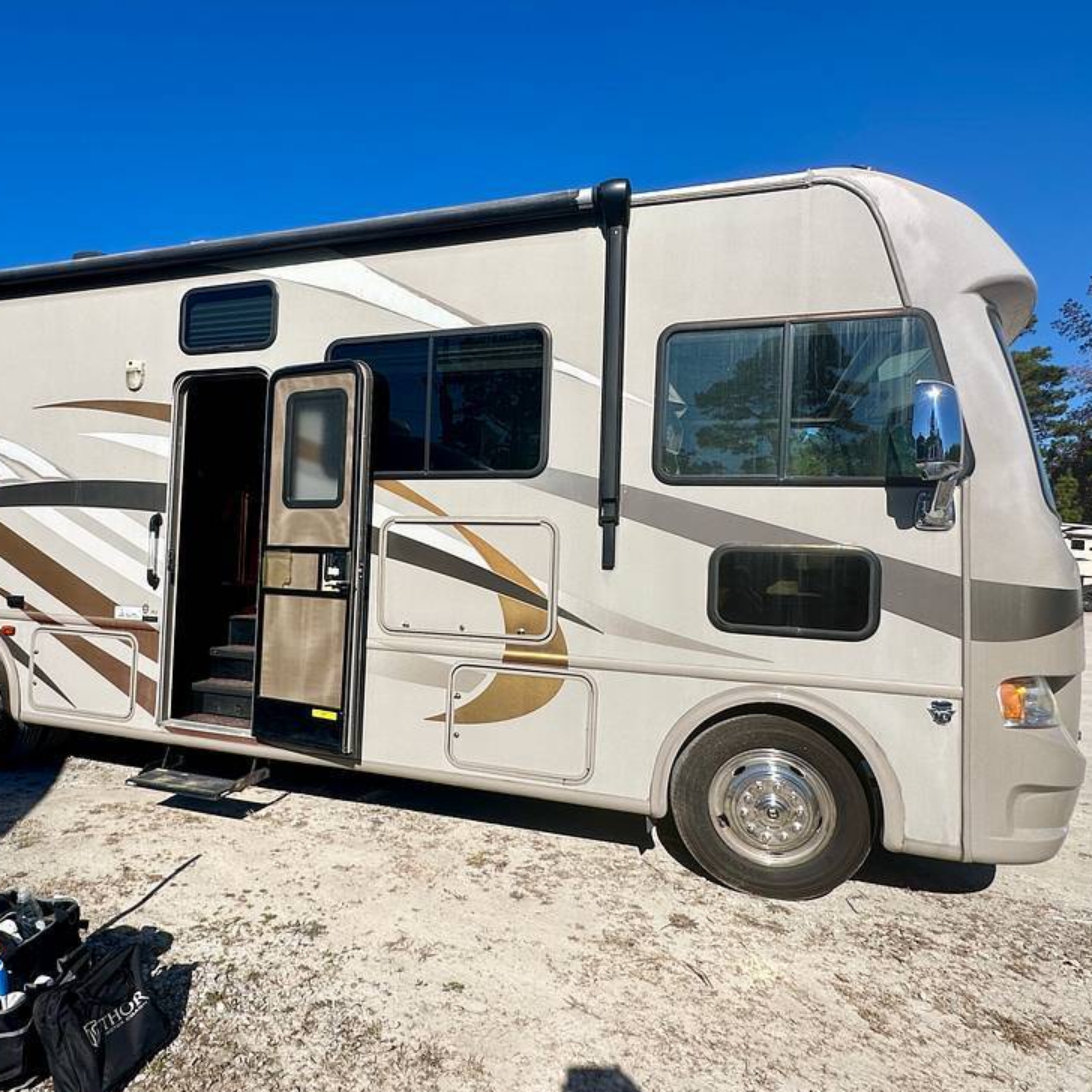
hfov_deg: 82.6
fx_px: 607
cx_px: 420
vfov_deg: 84.0
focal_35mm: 17
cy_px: 549
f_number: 2.2
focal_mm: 2.22
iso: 40
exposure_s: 1/3509
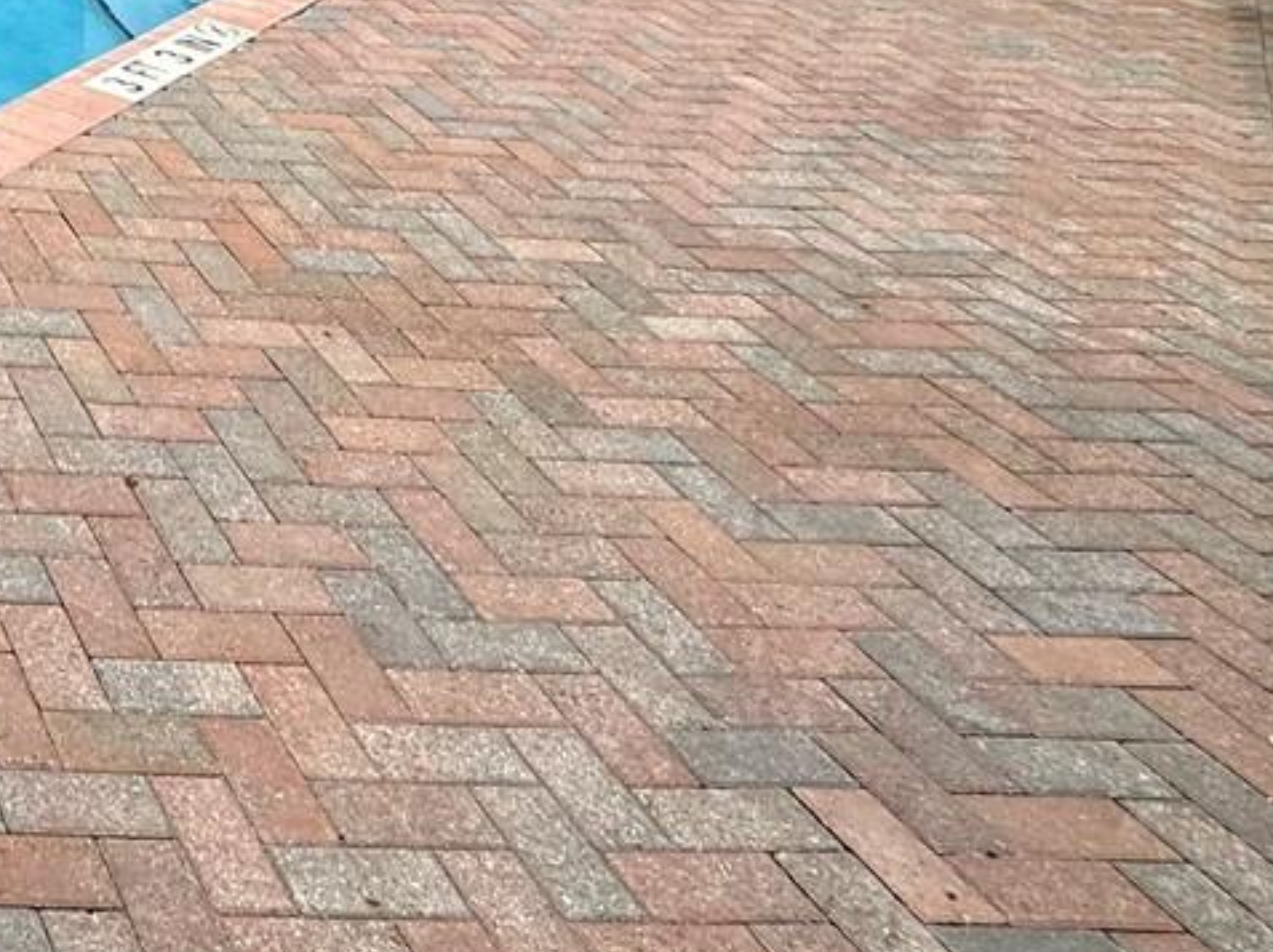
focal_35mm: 47
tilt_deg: -7.5
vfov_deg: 26.0
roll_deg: -1.7
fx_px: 1727
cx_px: -507
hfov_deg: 29.5
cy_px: -312
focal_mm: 2.22
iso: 40
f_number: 2.2
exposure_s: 1/1916
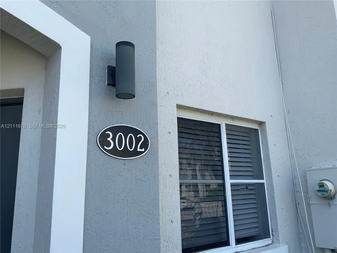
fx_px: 282
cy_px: 126
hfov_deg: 61.7
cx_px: 168
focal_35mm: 29
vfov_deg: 48.2
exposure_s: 1/606
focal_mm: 3
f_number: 1.8
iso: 20
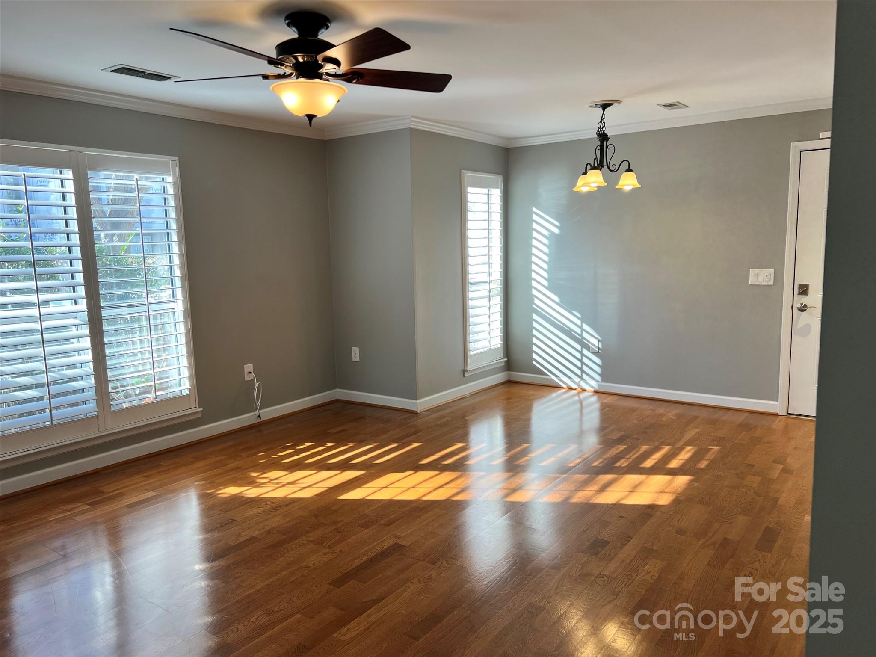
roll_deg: +2.1
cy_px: 328
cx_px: 438
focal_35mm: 26
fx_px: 658
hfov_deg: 67.3
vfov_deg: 53.1
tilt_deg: -6.6
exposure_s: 1/140
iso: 32
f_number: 1.5
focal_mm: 5.7
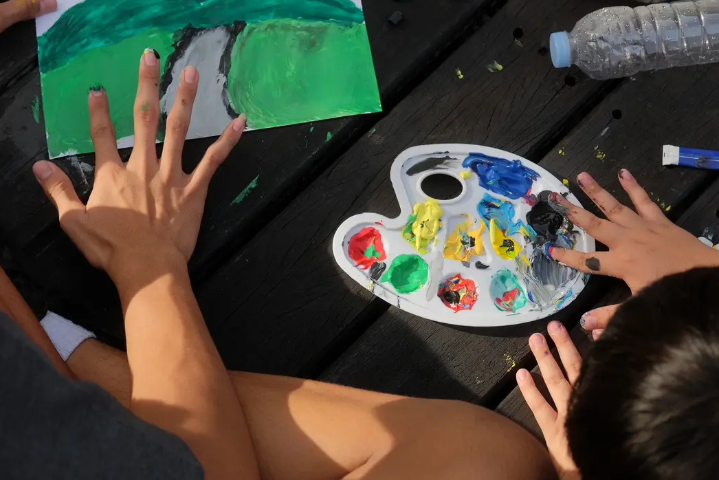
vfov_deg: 21.9
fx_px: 1239
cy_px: 239
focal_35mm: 62
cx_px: 349
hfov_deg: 32.4
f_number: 5
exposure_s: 1/1000
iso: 800
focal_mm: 35
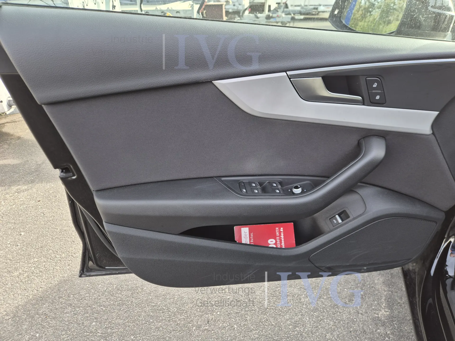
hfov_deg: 73.9
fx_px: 302
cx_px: 228
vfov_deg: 58.9
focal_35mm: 23
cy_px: 170
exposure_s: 1/180
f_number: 1.8
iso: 50
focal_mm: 5.4
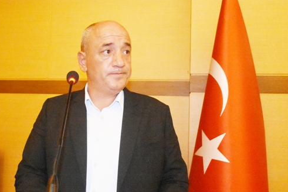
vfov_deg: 31.2
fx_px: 344
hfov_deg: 45.3
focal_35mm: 43
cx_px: 123
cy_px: 93
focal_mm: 22
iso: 12800
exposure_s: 1/250
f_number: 3.5
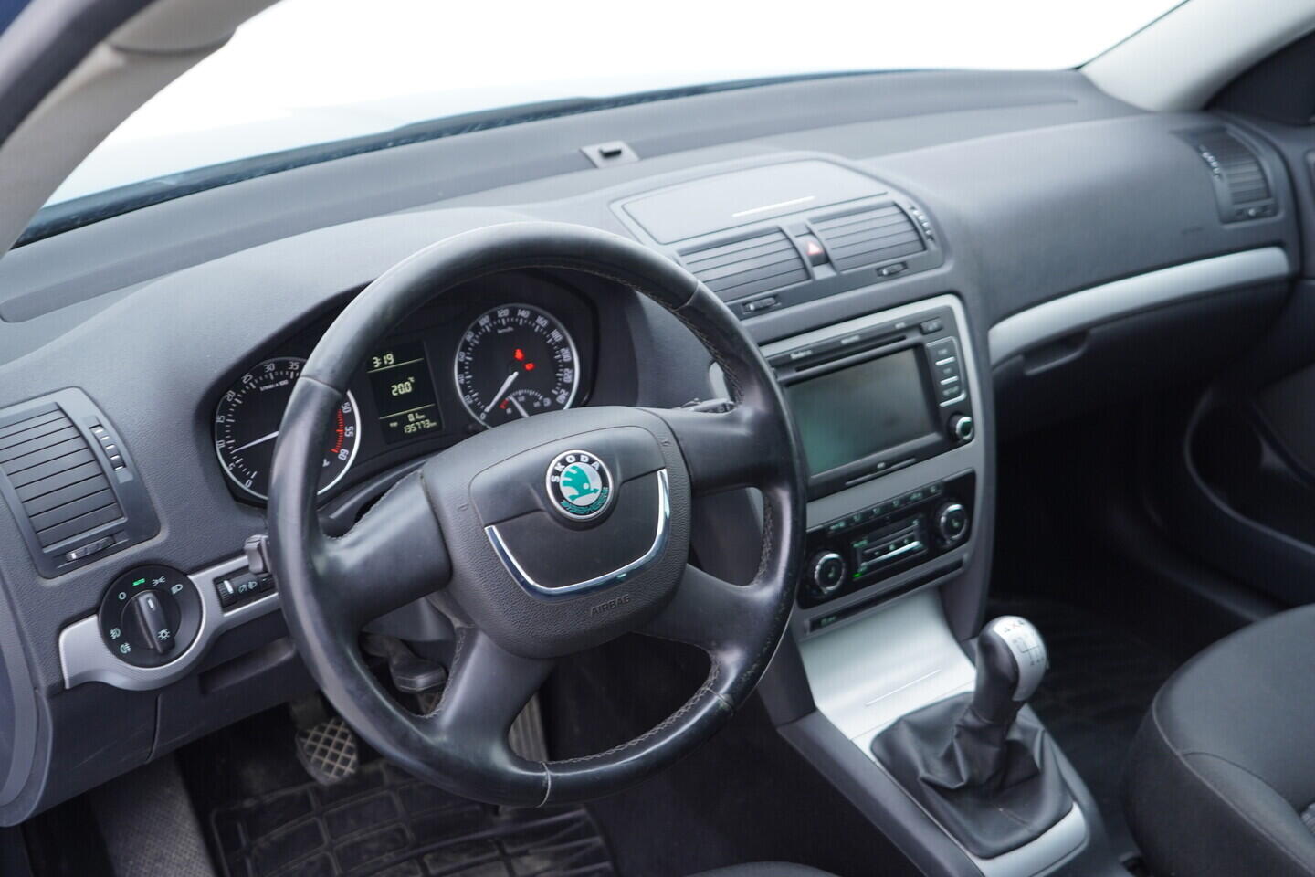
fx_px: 1315
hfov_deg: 53.1
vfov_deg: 36.9
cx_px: 658
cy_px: 438
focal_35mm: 36
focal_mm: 24
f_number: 2.8
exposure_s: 1/40
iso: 250
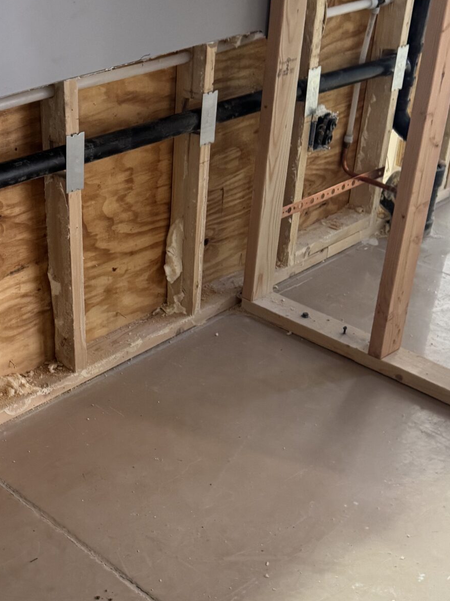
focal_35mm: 52
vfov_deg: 36.3
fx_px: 902
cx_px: 104
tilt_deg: -36.9
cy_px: 416
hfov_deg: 27.6
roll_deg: +1.1
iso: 500
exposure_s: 1/60
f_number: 1.78
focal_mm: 6.76
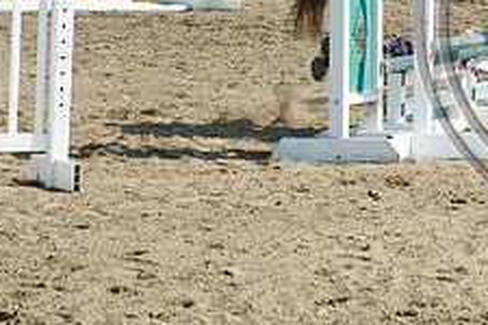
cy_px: 17
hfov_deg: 7.5
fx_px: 3673
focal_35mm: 271
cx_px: 614
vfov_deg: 5.1
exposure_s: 1/250
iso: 200
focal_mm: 70
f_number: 5.6
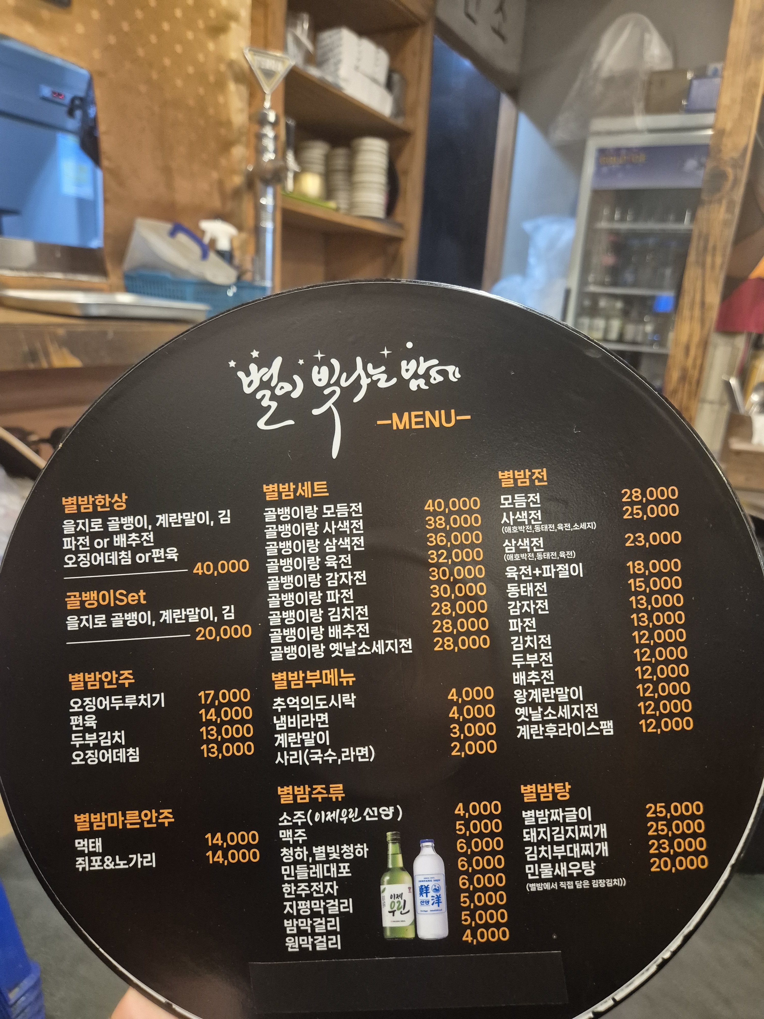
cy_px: 510
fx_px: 677
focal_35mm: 23
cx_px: 382
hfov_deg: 58.9
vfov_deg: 73.9
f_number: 1.8
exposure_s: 1/60
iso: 1000
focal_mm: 5.4
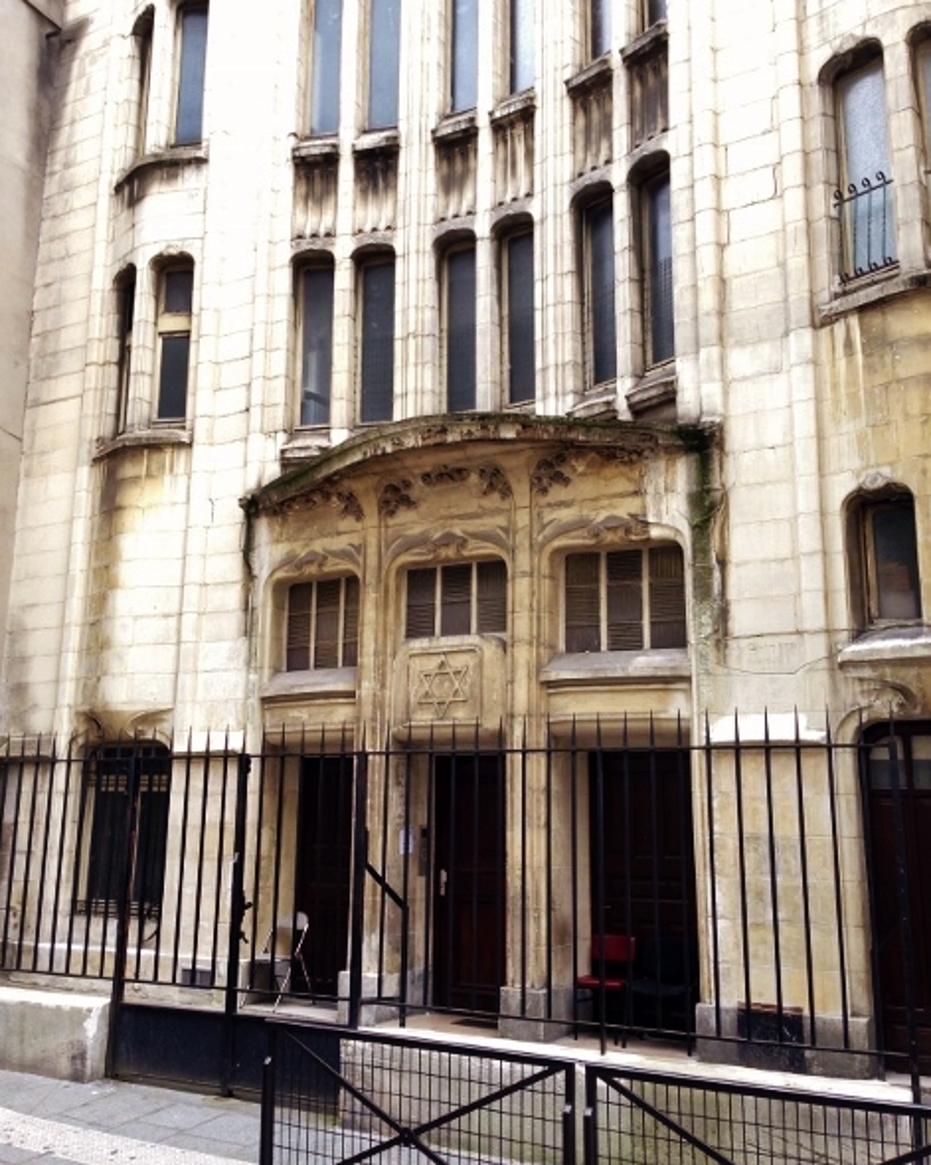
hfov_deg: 42.2
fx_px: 1206
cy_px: 572
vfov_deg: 51.5
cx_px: 465
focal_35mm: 35
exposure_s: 1/120
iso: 50
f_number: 2.4
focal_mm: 4.13
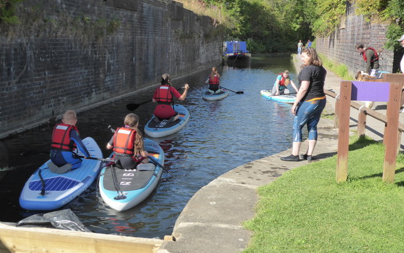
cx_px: 204
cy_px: 126
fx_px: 496
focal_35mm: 45
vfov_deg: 28.6
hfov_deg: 44.4
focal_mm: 7.2
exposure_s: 1/400
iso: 160
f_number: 3.8
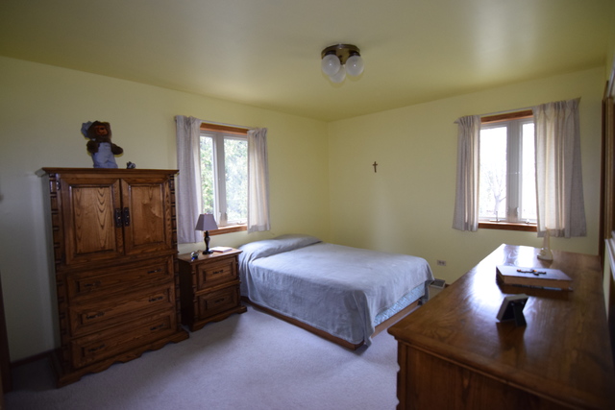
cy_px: 205
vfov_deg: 72.1
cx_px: 308
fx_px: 282
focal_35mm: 16
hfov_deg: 95.0
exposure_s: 1/60
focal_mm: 11
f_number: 2.8
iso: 1400
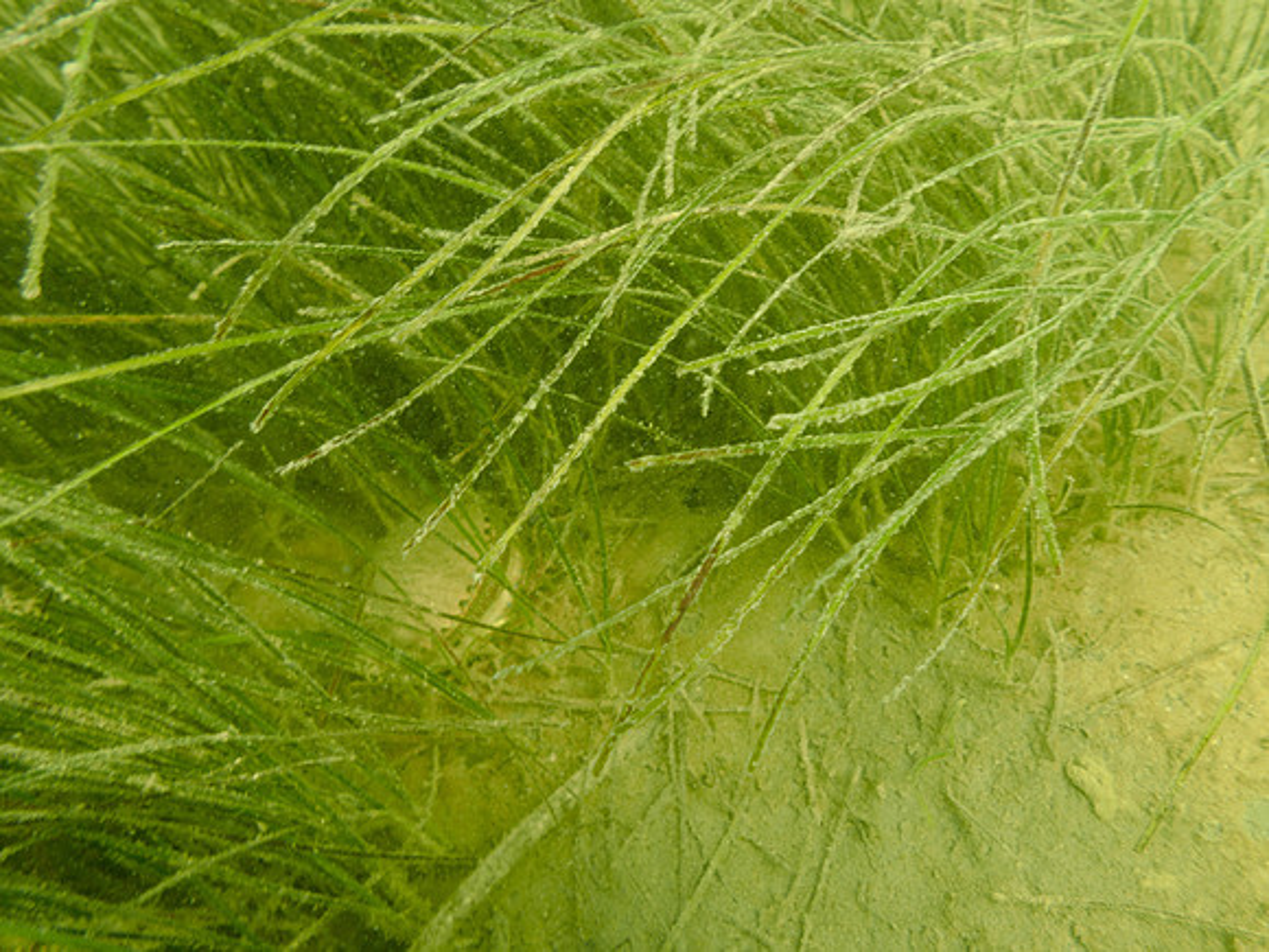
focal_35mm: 25
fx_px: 916
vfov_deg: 54.9
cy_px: 476
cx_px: 634
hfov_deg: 69.4
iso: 100
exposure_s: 1/160
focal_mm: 4.5
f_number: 2.8
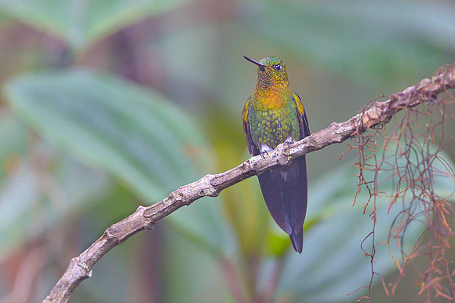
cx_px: 271
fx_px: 8744
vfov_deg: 2.0
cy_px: 93
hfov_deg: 3.0
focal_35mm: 692
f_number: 4
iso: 2500
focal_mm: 500
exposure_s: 1/400
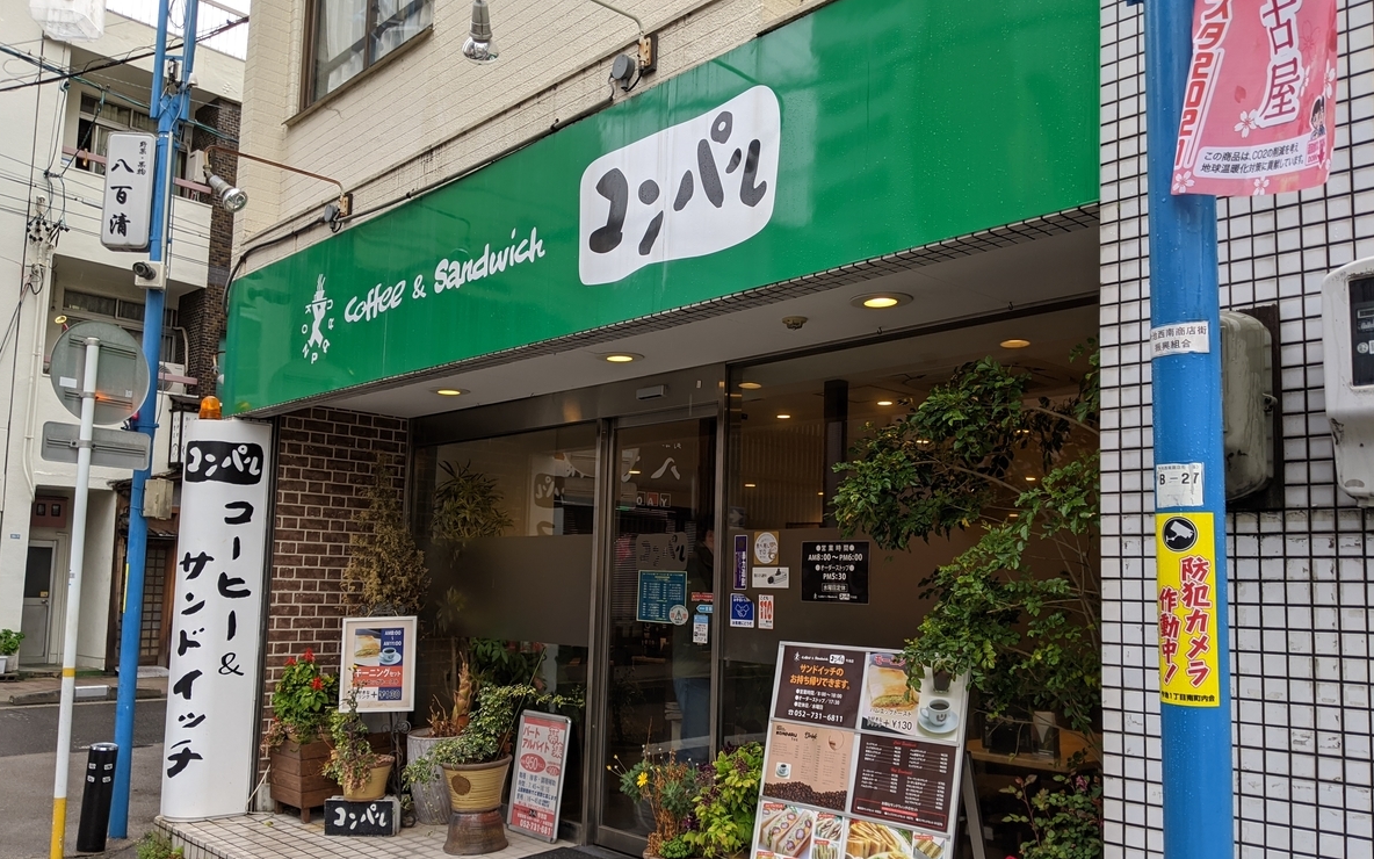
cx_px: 681
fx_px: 1086
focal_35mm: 29
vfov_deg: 43.1
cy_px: 478
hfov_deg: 64.6
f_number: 1.8
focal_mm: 4.44
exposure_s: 1/345
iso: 54
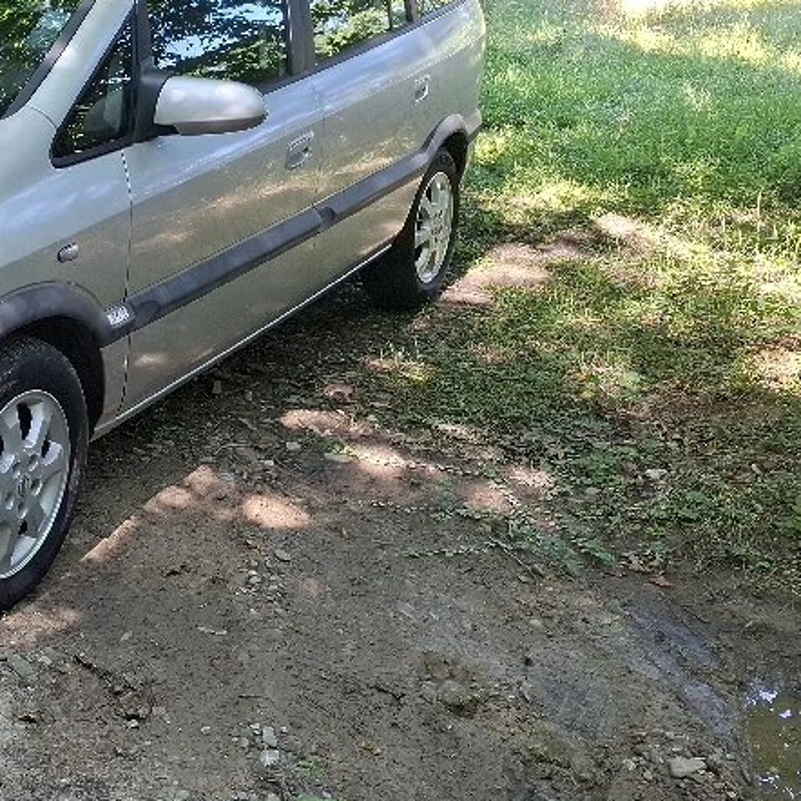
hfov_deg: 32.3
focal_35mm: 46
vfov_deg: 36.2
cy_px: 237
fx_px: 1204
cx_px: -83
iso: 50
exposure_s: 1/123
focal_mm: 5.54
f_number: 1.8
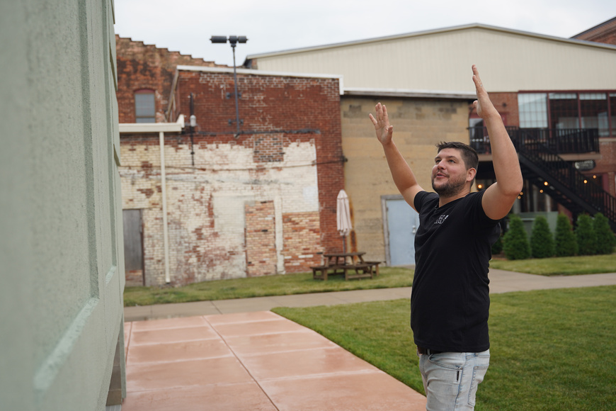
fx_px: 690
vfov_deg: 33.1
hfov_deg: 48.1
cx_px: 307
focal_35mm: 40
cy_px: 186
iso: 200
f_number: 2.8
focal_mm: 34.3
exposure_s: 1/800
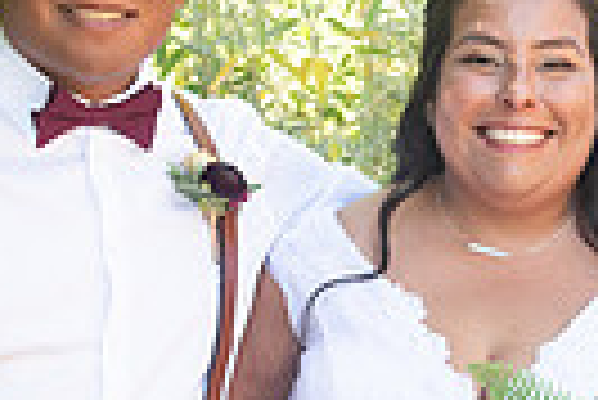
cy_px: 362
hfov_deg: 13.0
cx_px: 490
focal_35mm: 157
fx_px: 2611
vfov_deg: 8.7
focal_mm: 36
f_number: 4.5
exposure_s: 1/320
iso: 640
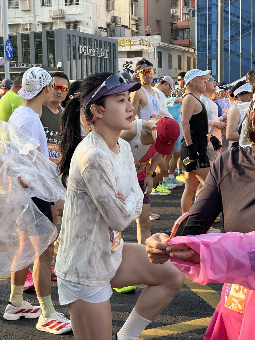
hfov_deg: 19.1
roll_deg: -0.1
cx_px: 128
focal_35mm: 77
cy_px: 170
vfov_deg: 25.3
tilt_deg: -5.0
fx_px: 756
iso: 32
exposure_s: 1/101
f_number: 2.8
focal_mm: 9
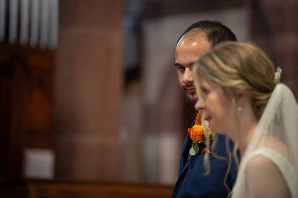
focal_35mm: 175
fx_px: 1448
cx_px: 149
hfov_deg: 11.8
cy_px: 99
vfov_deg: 7.8
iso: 1600
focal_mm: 175
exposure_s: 1/125
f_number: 2.8
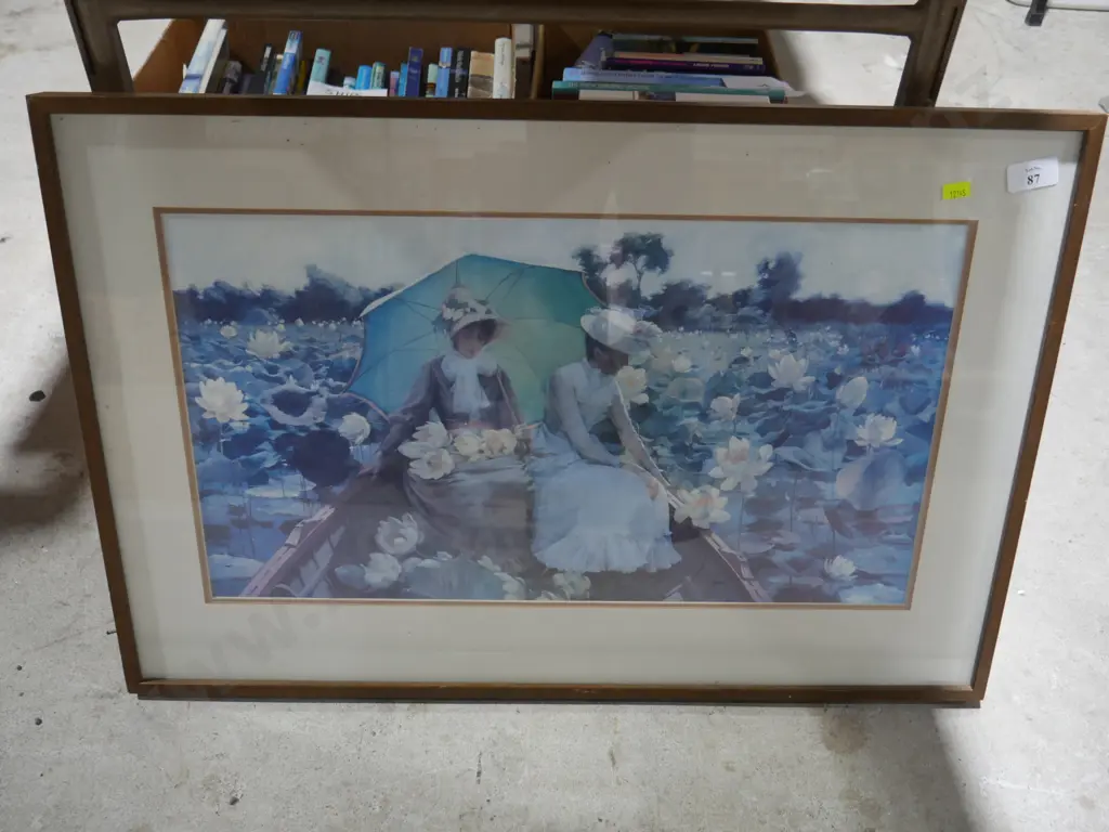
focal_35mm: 32
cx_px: 554
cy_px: 416
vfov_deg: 44.2
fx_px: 1025
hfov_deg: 56.8
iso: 640
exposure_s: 1/60
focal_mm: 16
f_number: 3.6
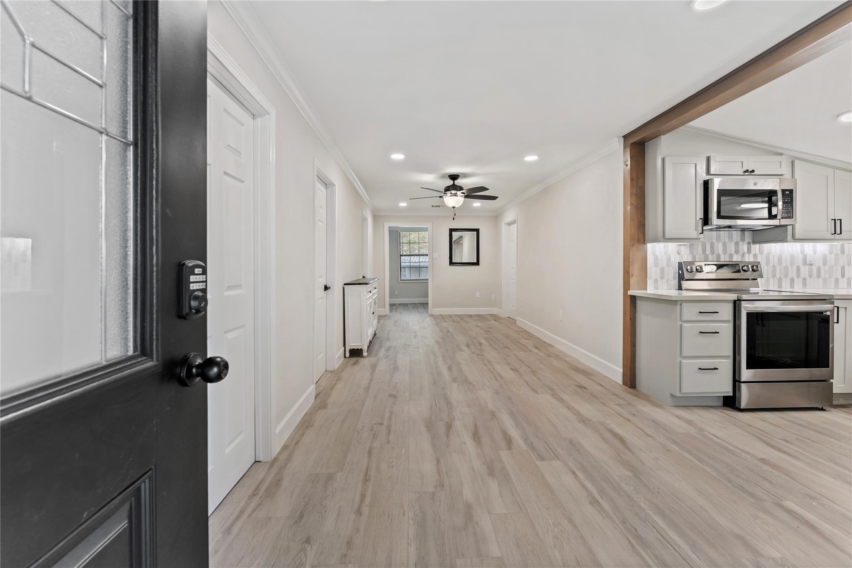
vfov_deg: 78.4
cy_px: 284
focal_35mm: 15
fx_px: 348
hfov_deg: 101.5
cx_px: 426
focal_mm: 14.7
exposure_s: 1.6
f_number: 8
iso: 100
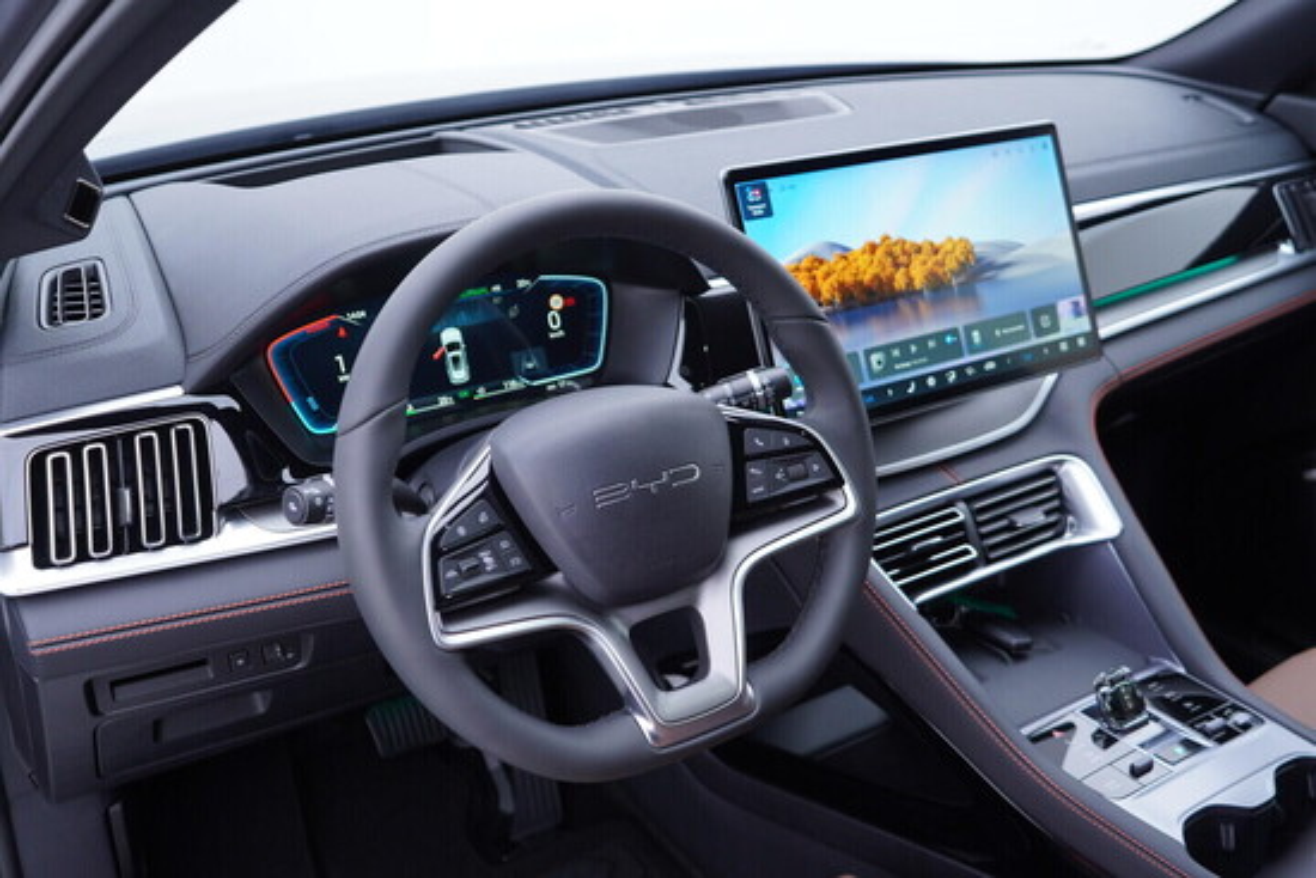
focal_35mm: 36
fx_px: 1316
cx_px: 658
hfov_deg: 53.1
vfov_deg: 36.9
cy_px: 439
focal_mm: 24
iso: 160
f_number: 2.8
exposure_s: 1/40
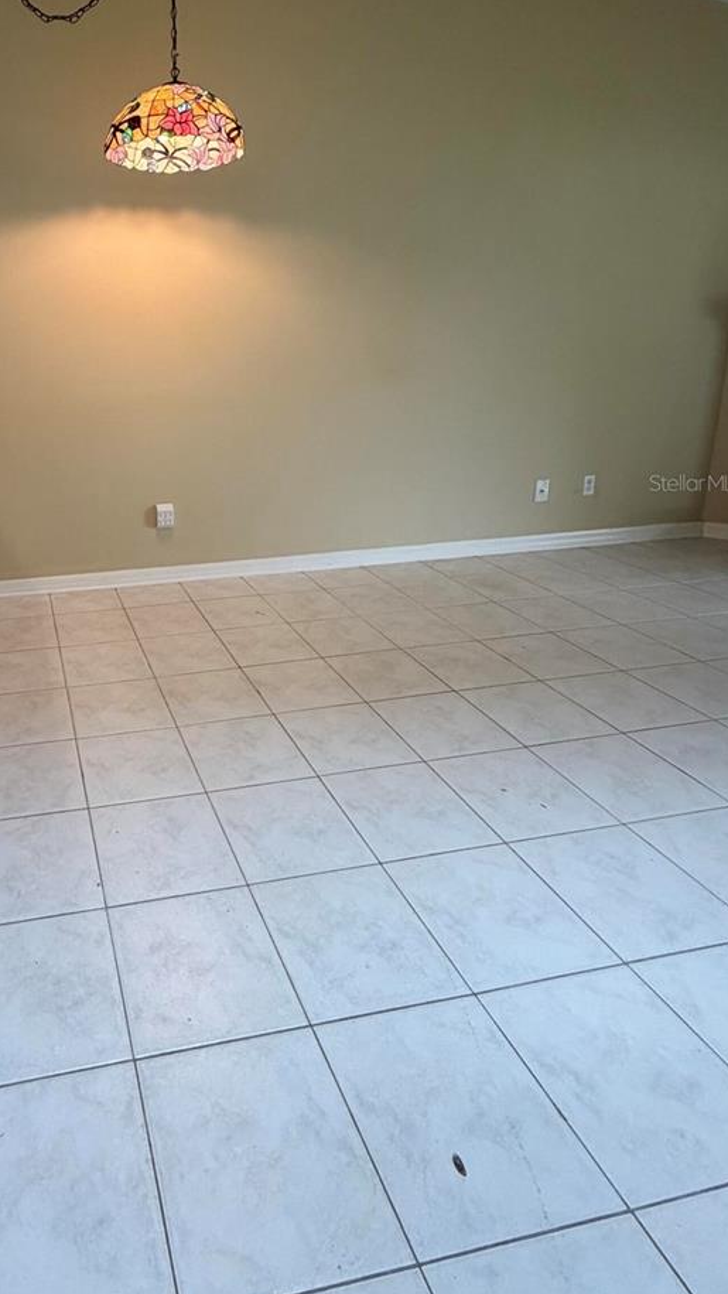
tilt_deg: -12.1
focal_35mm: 20
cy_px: 482
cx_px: 113
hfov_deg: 51.2
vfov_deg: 84.9
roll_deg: +1.5
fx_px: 686
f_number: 2.2
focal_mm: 2.22
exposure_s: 1/120
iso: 320
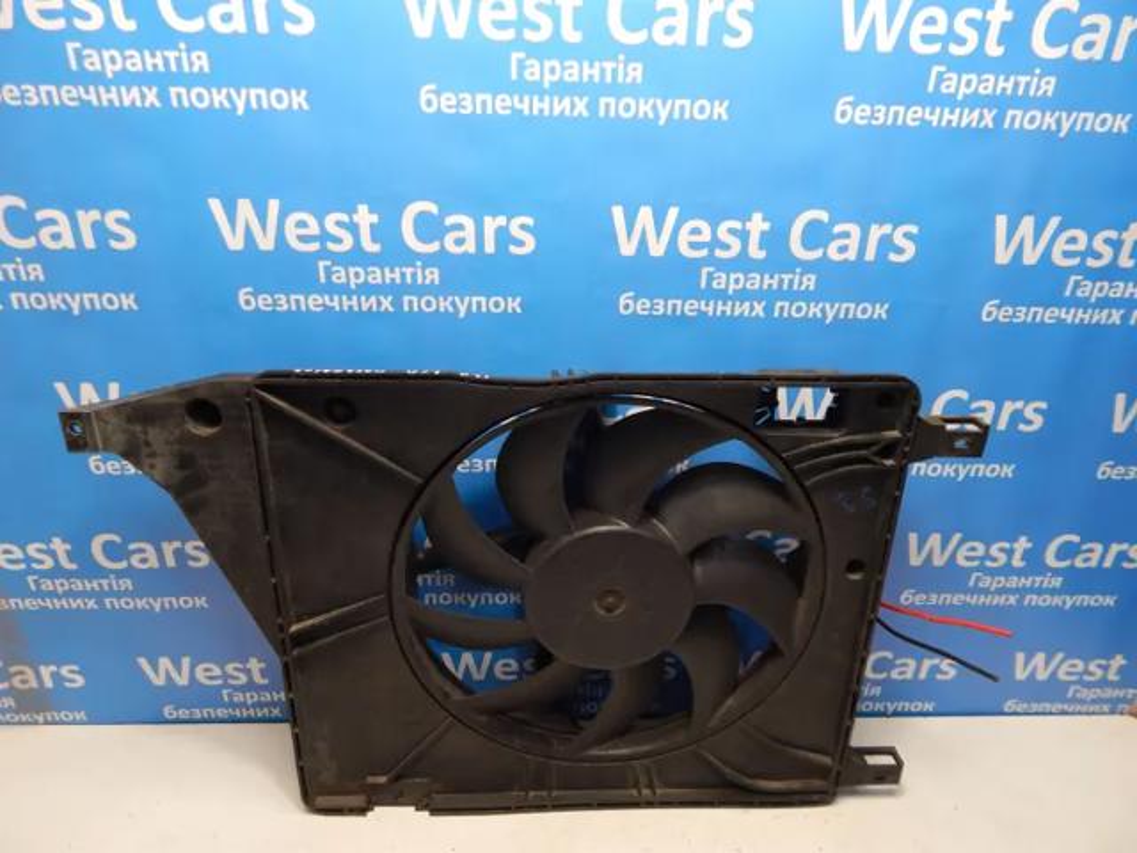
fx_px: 755
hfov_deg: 73.9
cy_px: 426
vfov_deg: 58.9
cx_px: 568
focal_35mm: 23
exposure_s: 1/30
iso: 200
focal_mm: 4
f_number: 3
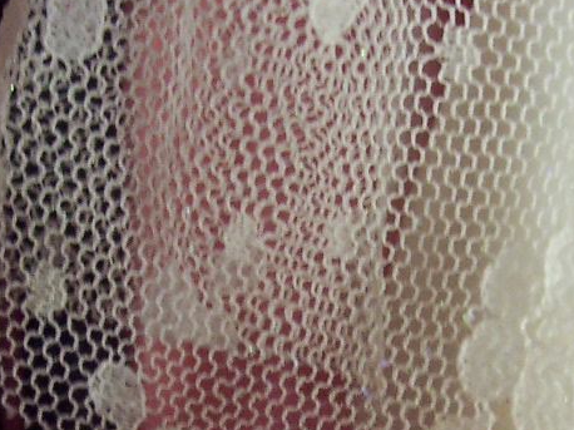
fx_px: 1608
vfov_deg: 14.9
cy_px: 470
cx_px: 316
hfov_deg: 20.2
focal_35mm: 97
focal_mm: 5.6
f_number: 2.8
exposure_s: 1/30
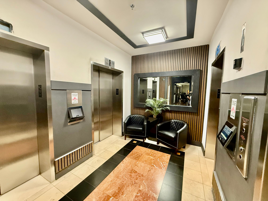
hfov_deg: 102.1
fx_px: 108
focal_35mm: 14
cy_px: 100
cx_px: 134
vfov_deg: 85.7
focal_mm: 2.22
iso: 500
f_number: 2.2
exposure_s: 1/60
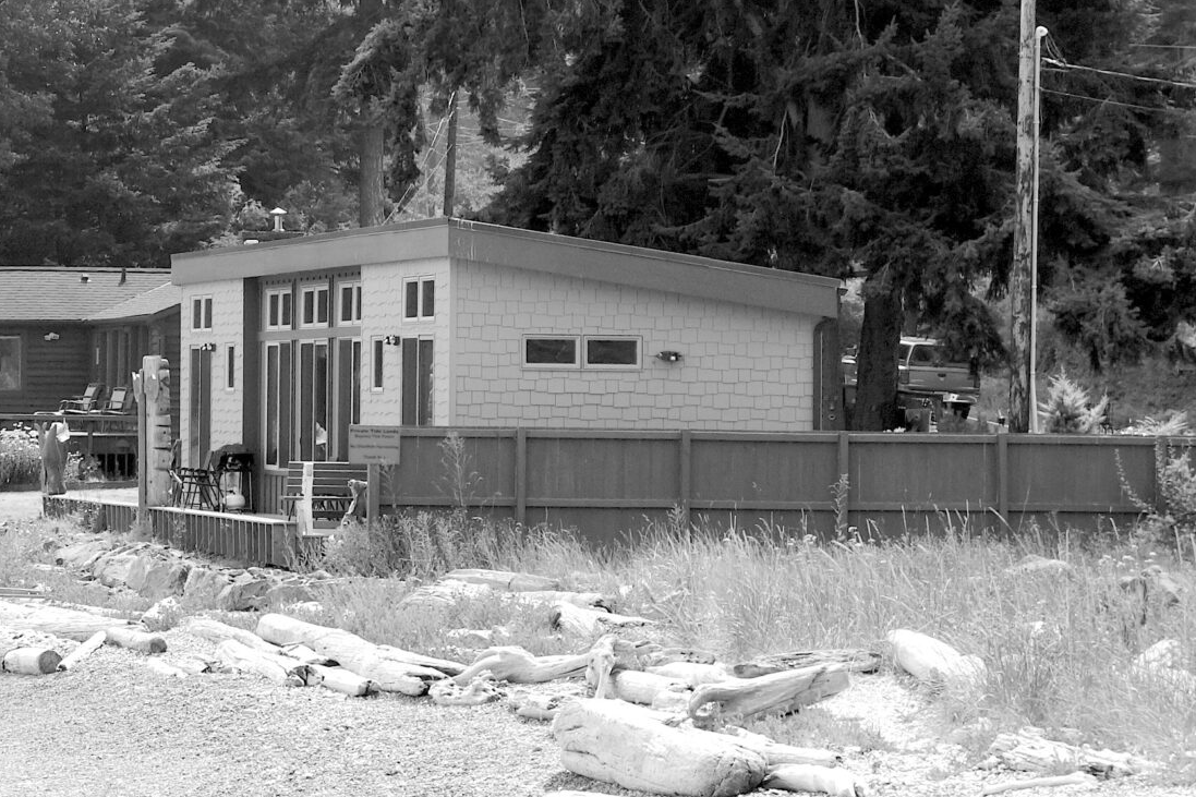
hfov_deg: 12.6
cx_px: -41
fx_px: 5348
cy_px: 156
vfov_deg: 8.5
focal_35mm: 161
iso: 125
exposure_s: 1/500
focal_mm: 25.63
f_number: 5.6
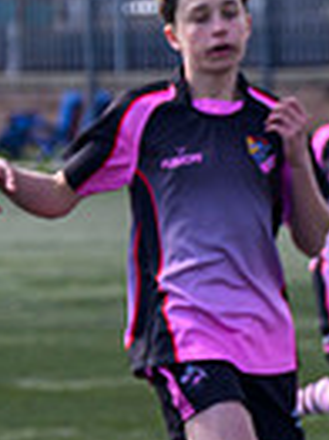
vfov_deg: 3.6
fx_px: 7032
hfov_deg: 2.7
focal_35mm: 554
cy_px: 440
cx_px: 455
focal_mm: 98
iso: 500
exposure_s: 1/1250
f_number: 4
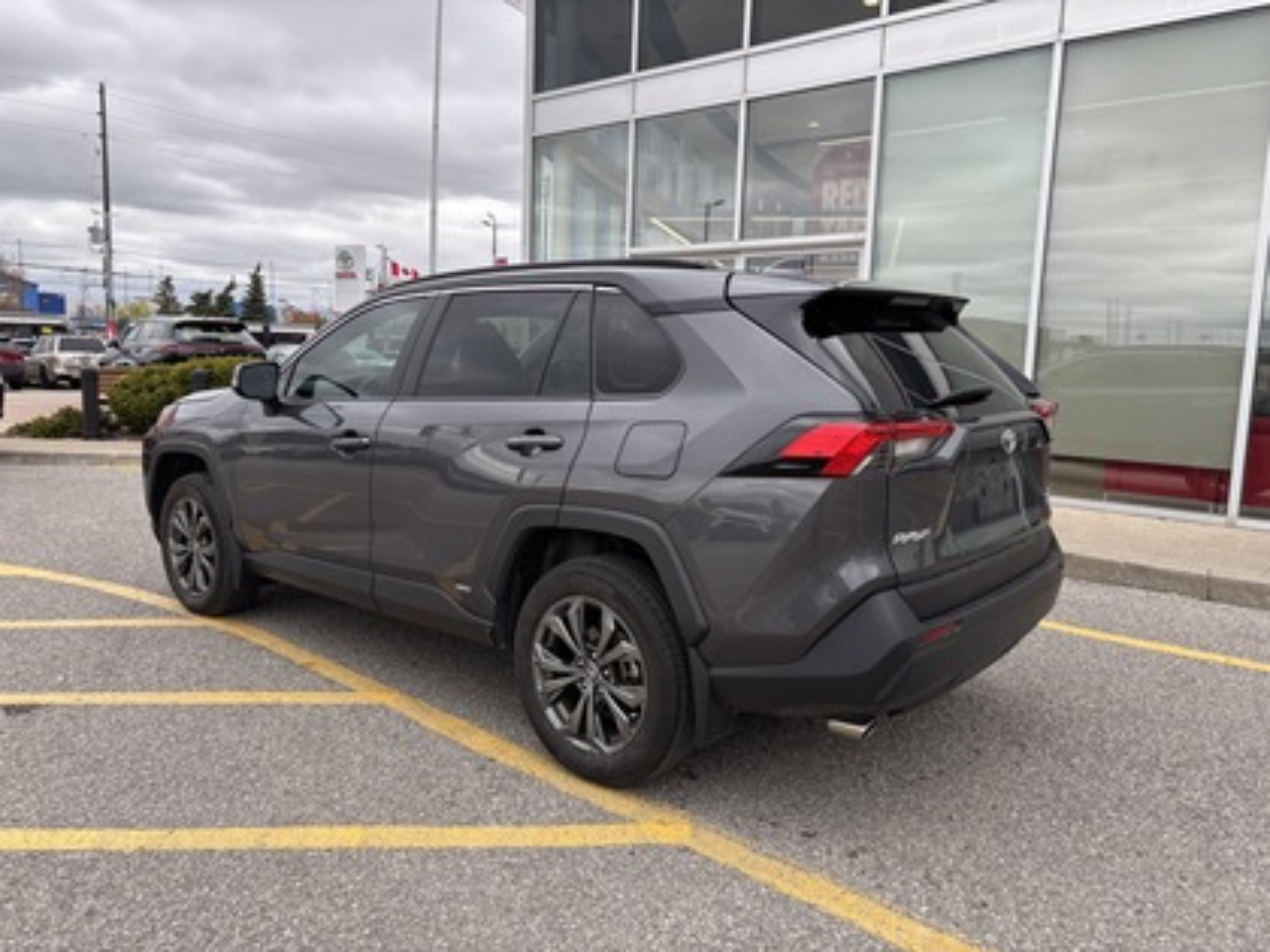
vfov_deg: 53.1
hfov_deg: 67.3
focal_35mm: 26
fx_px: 954
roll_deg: -3.6
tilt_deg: -9.0
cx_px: 635
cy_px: 476
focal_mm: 5.96
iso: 50
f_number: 1.6
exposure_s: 1/418
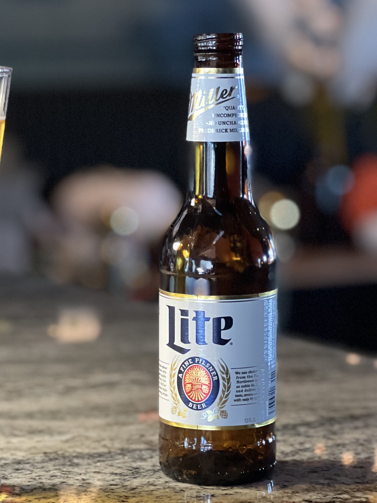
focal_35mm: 127
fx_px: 1845
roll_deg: +0.3
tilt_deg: -8.2
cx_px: 68
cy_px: 269
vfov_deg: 15.5
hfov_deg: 11.6
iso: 400
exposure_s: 1/20
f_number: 2.8
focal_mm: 9
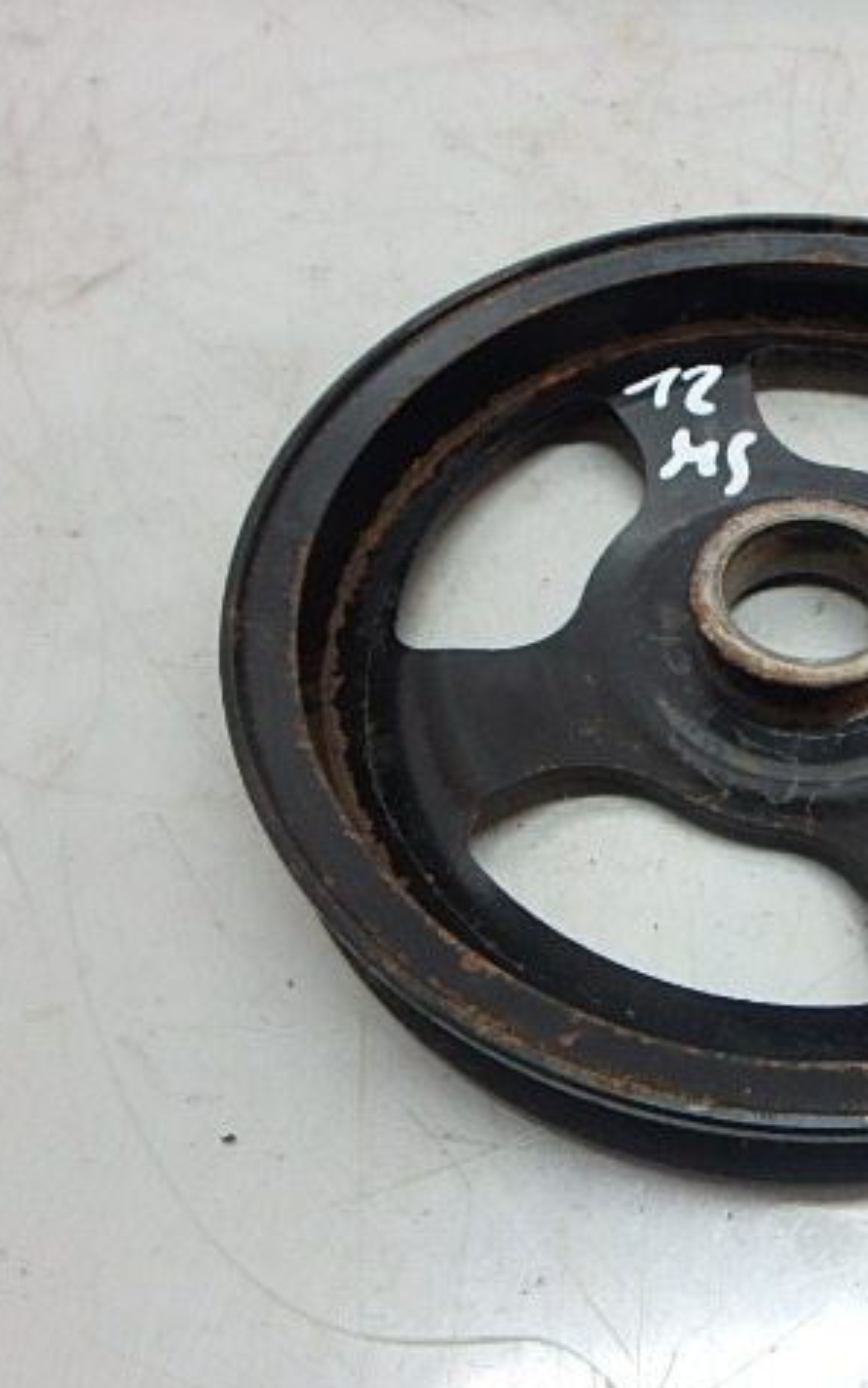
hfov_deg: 39.0
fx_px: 1135
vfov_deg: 62.9
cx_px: 774
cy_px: 698
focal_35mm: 30
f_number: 3.5
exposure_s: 1/30
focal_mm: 3.7
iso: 200
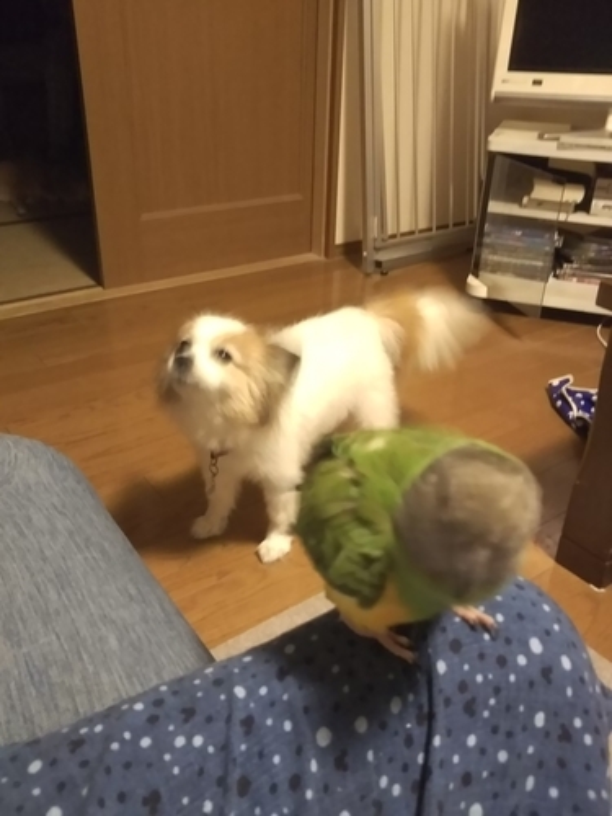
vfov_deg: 60.0
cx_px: 306
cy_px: 408
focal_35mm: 30
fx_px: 707
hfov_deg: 46.8
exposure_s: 1/11
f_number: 2.2
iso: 640
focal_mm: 4
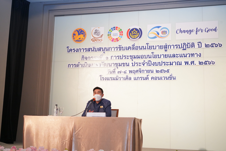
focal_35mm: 44
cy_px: 76
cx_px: 113
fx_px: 276
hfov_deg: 44.5
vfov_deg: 30.5
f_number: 6.3
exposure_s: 1/100
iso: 5000
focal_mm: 44
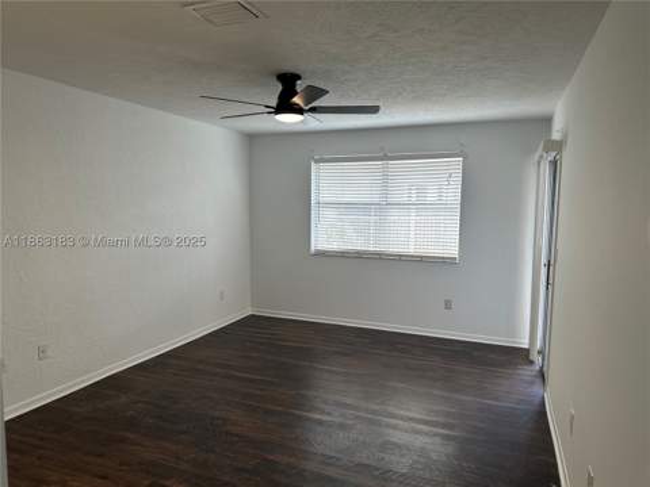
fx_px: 451
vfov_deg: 56.8
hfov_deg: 71.6
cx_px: 325
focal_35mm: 24
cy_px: 244
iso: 200
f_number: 1.78
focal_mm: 6.86
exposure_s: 1/120
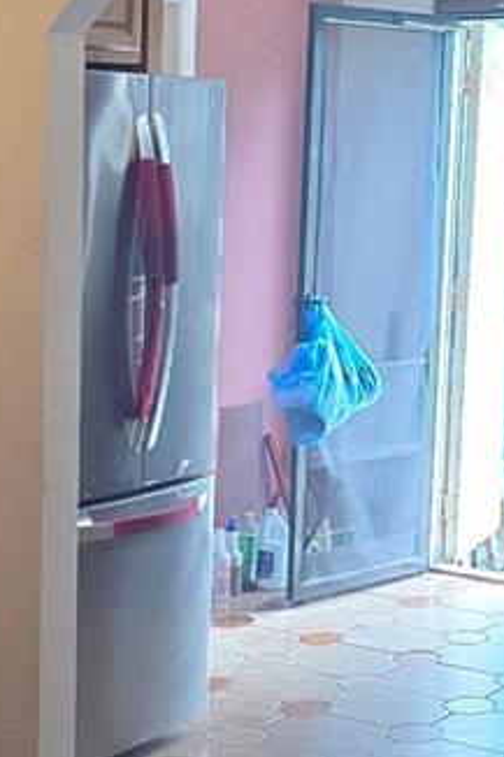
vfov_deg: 23.1
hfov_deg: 15.4
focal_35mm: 88
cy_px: 404
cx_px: 81
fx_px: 1850
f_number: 1.7
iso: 200
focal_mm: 6.3
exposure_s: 1/120
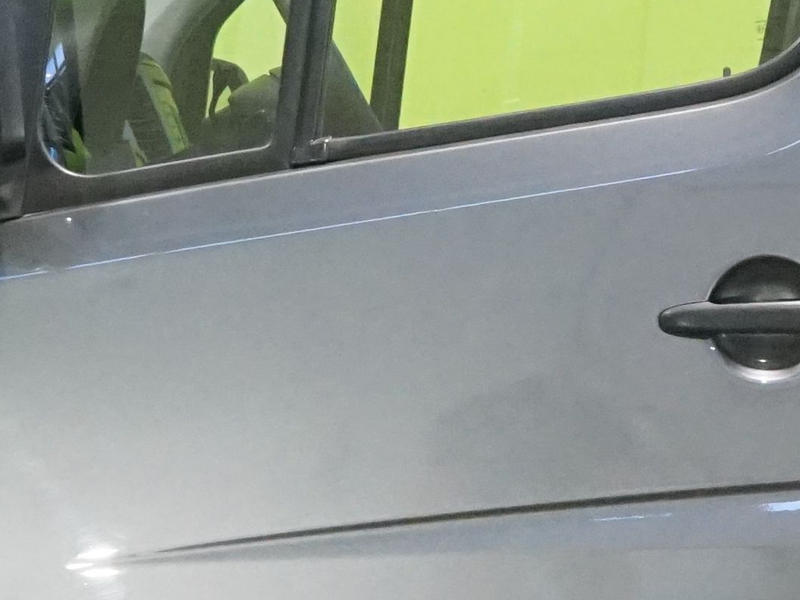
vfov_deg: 8.5
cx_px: 685
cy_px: 306
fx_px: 4044
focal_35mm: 175
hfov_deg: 11.2
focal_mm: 32
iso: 6400
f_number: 10
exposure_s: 1/40
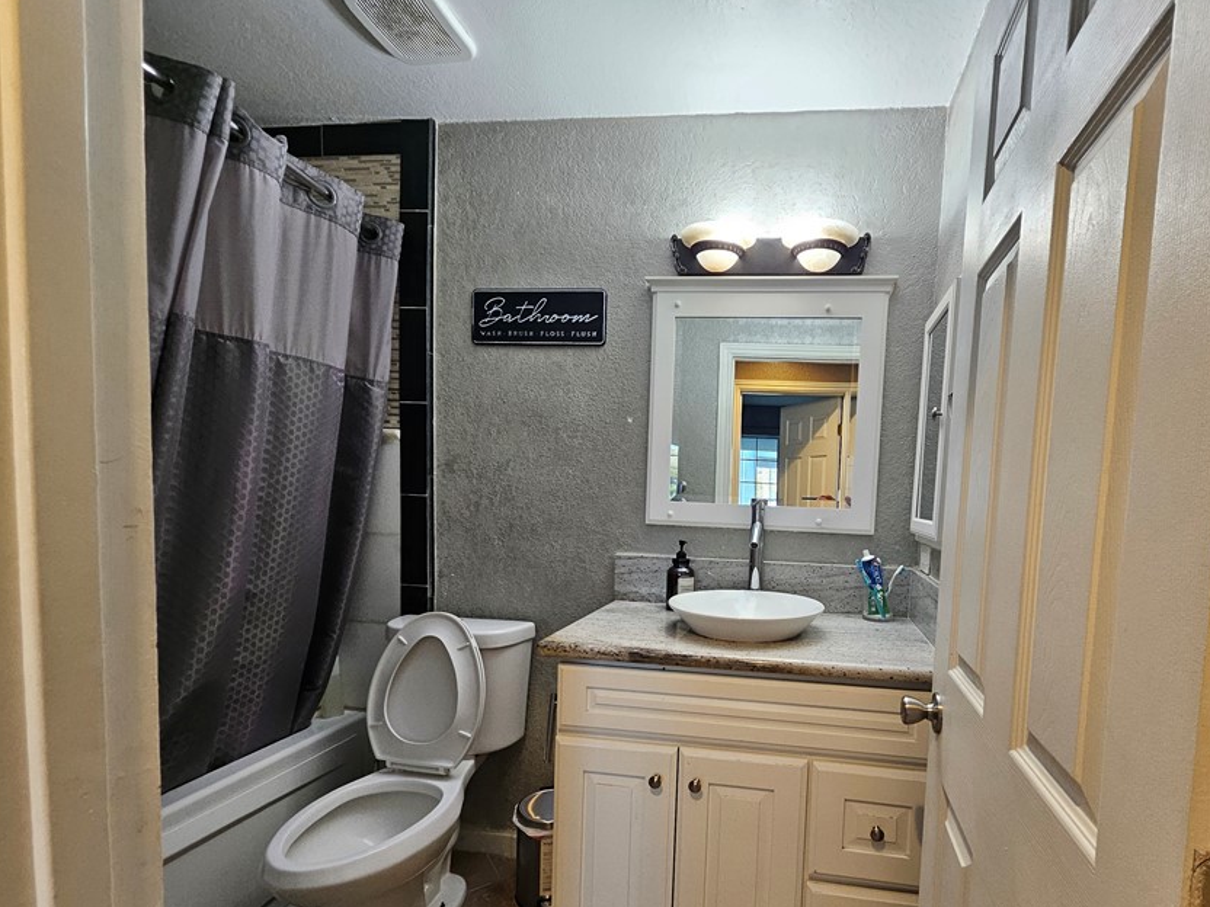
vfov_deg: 77.3
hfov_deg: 93.2
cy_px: 542
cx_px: 729
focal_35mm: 16
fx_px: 559
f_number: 2.2
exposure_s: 1/60
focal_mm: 1.74
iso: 200
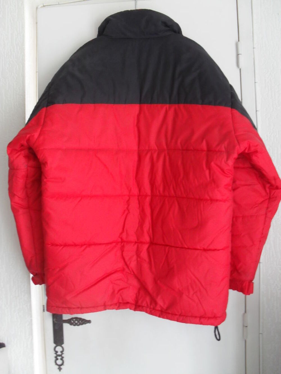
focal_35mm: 35
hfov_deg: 40.7
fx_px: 379
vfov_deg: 52.6
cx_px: 140
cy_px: 187
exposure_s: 1/20
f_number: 3.2
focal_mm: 6.3
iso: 200
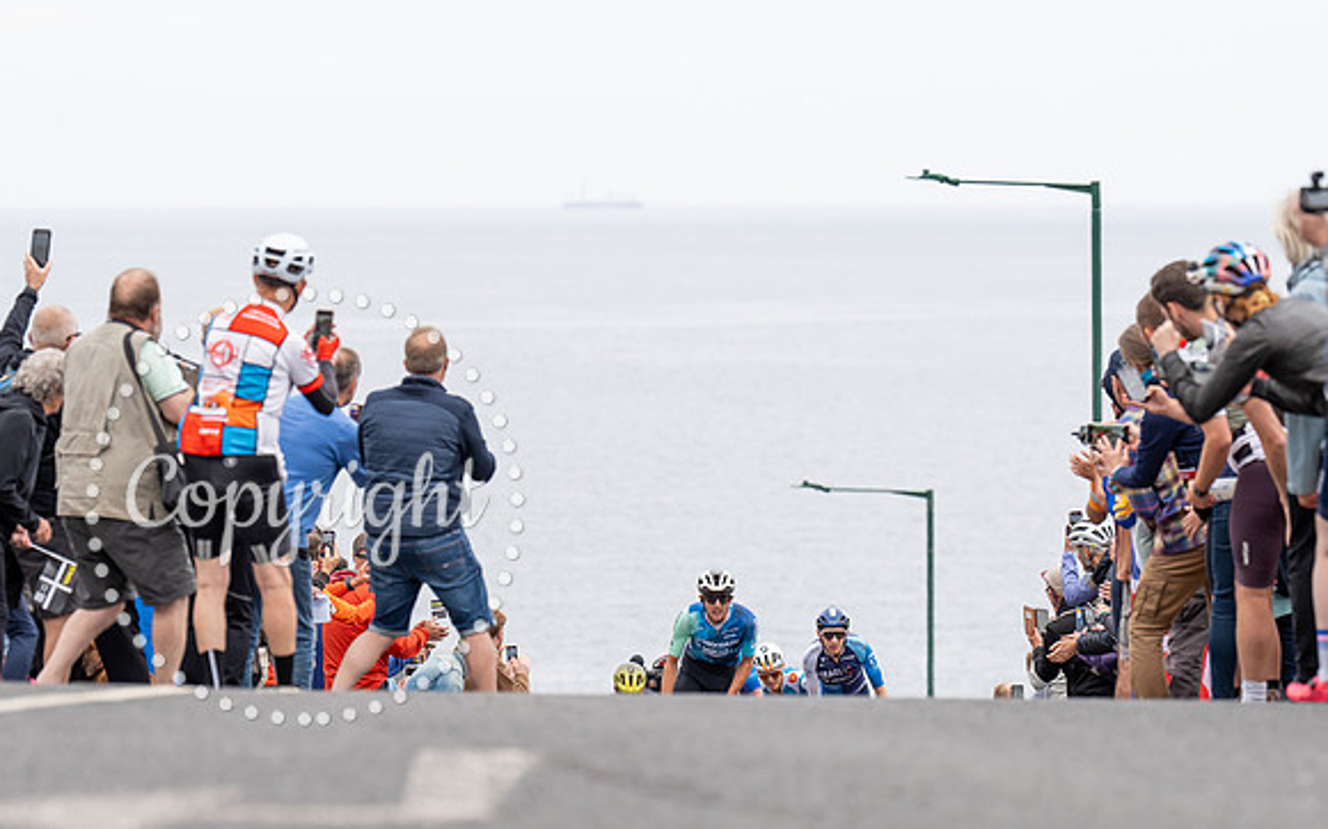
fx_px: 8056
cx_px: 733
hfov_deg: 9.4
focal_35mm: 223
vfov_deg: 5.9
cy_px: 666
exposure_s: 1/1000
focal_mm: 145
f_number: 3.5
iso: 320
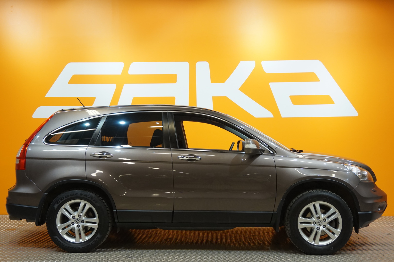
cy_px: 131
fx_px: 443
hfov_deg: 47.9
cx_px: 197
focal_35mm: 40
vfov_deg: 33.0
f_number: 4.5
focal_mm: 27
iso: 800
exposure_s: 1/160
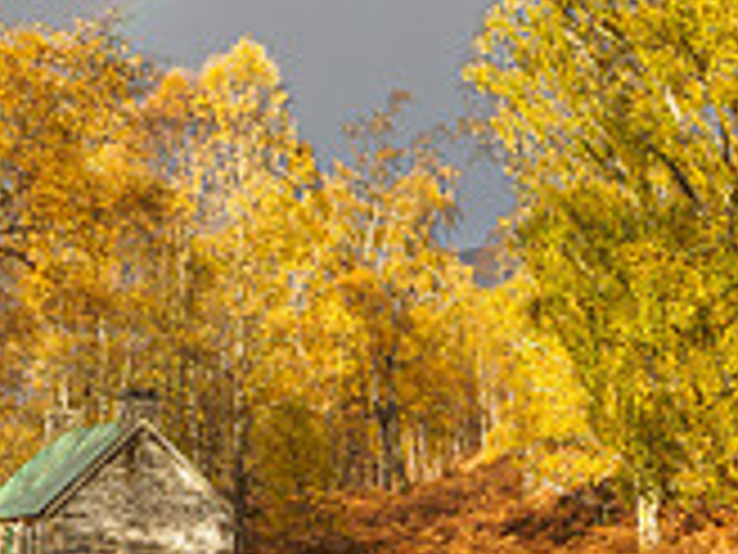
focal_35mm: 101
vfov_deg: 14.6
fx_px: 2153
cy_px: 240
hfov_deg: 19.4
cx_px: 462
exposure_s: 1/80
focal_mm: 14
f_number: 7.1
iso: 200
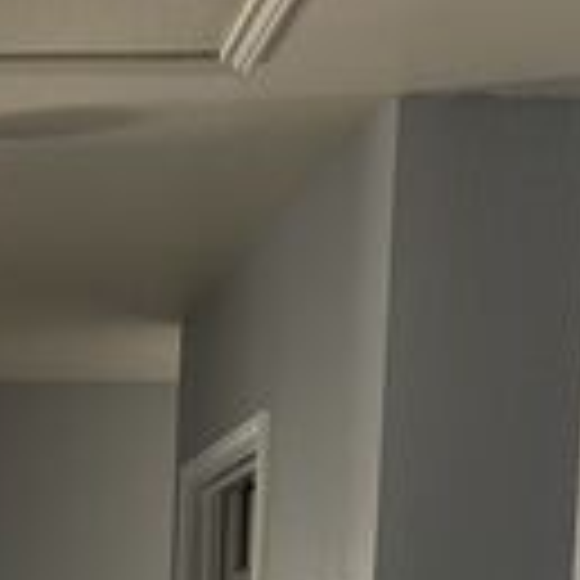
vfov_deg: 13.1
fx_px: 2161
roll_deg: -0.9
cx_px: -126
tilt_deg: -11.9
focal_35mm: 114
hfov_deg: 14.8
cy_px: 1178
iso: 200
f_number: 1.5
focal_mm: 5.7
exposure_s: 1/60
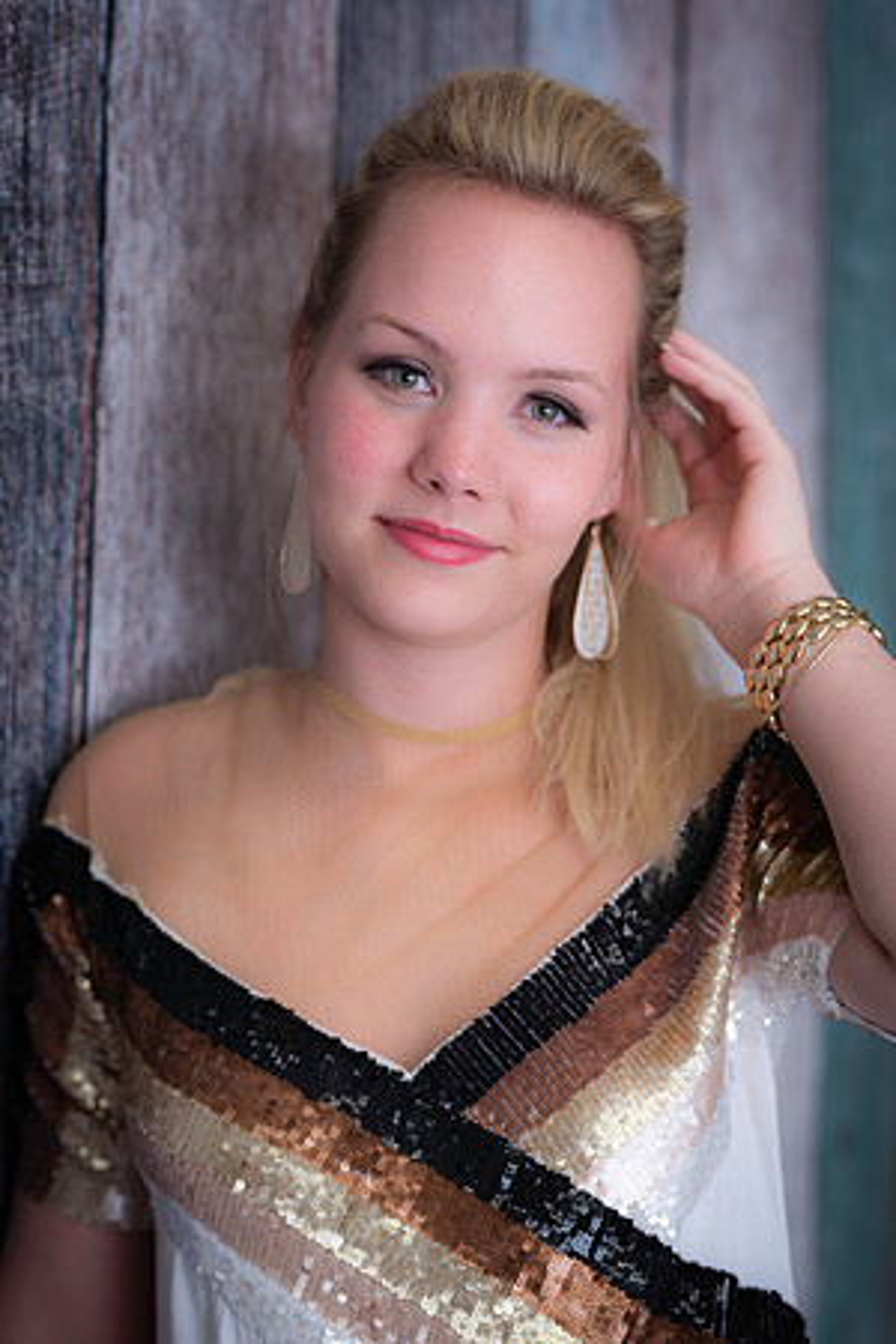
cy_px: 672
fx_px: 3173
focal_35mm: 85
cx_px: 448
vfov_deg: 23.9
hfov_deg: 16.1
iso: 80
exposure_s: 1/160
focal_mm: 85
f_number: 2.8
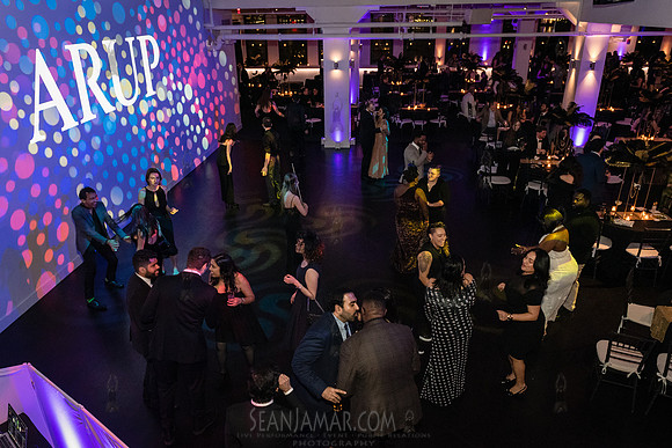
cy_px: 224
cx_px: 336
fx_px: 485
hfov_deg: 69.4
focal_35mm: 26
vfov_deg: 49.6
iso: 8000
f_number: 3.5
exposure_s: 1/160
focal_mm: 24
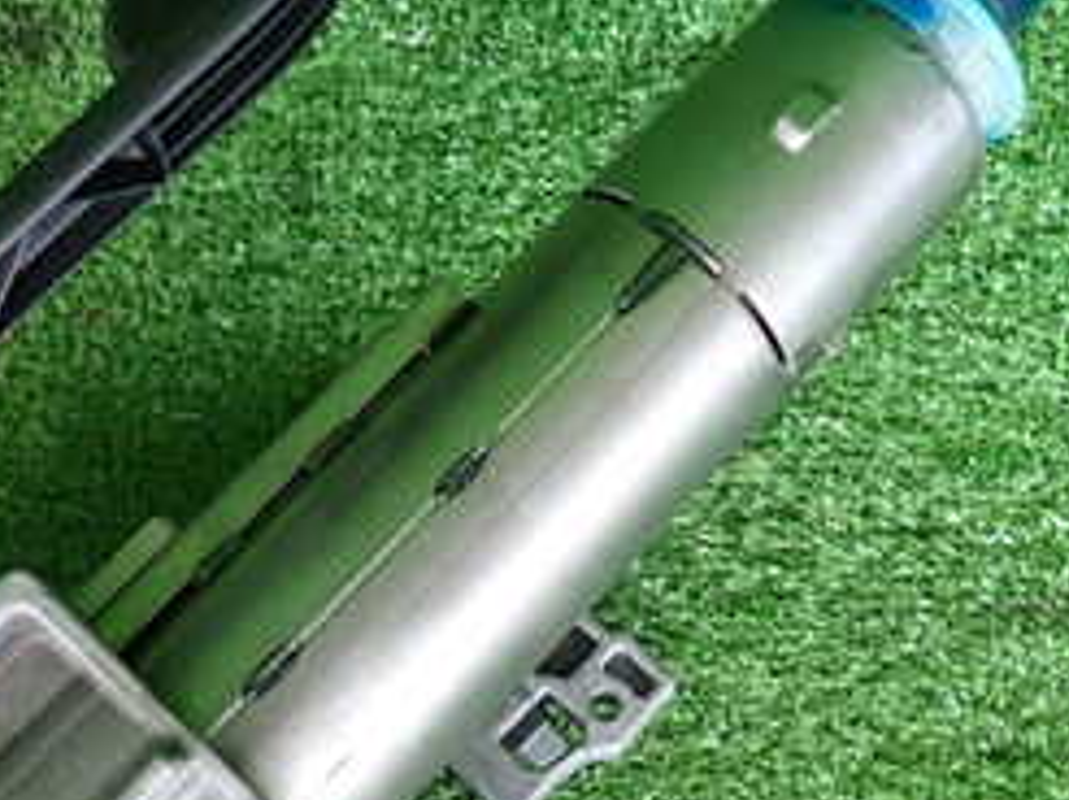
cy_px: 383
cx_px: 552
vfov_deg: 24.0
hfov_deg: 31.7
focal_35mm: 61
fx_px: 1882
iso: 200
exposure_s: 1/100
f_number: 2
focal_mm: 4.5
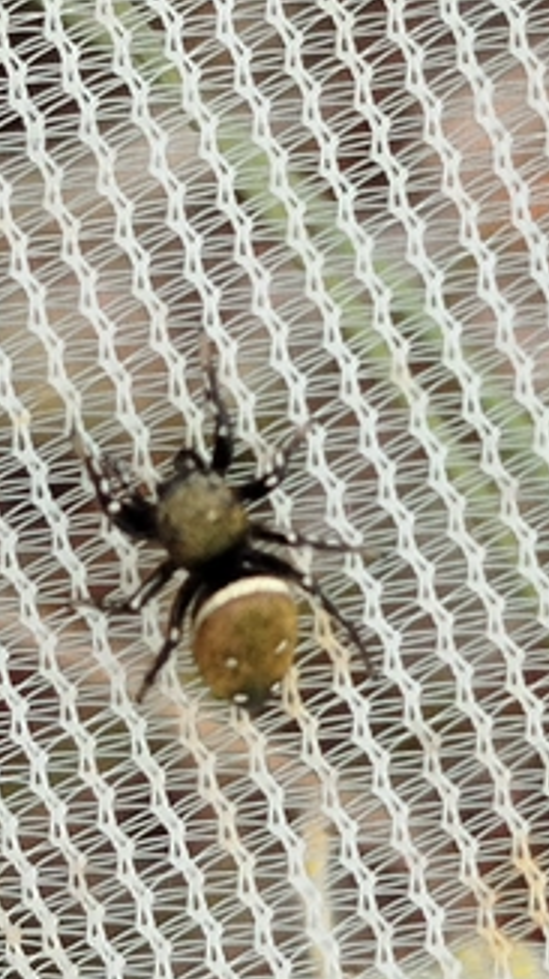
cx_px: 171
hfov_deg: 13.1
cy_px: 520
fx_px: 2385
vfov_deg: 23.2
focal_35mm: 92
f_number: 1.7
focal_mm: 5.31
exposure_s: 1/106
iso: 50
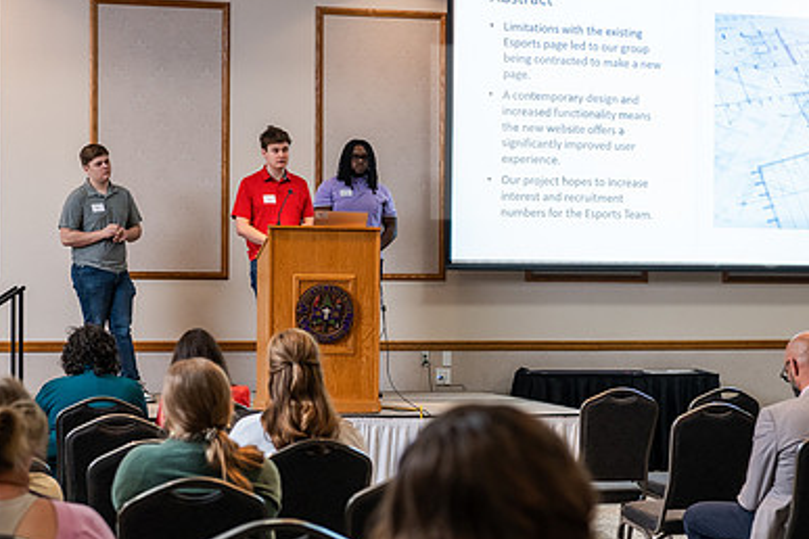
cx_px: 368
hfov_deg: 27.0
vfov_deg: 18.2
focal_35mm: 75
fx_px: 1685
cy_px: 298
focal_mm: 50
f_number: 3.5
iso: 1250
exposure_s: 1/200
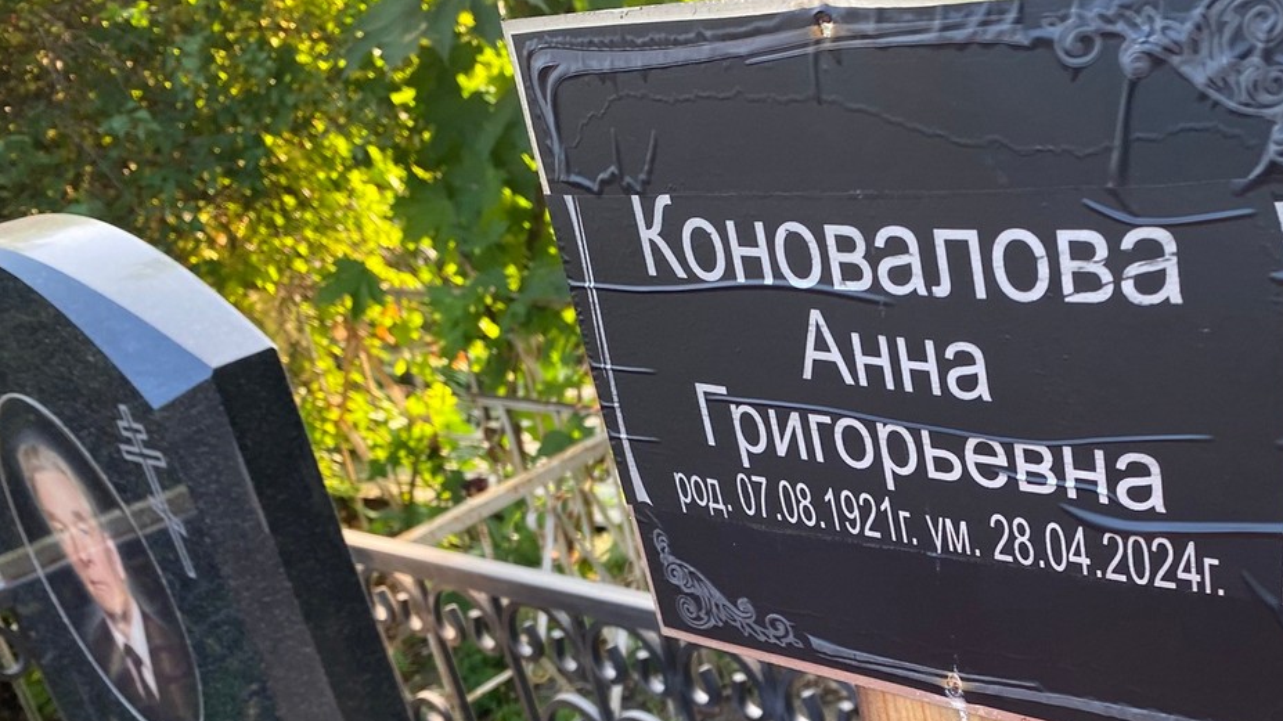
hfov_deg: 44.8
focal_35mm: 44
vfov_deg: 26.4
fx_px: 1497
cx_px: 963
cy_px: 613
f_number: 1.8
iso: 50
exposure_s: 1/121
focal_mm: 4.25
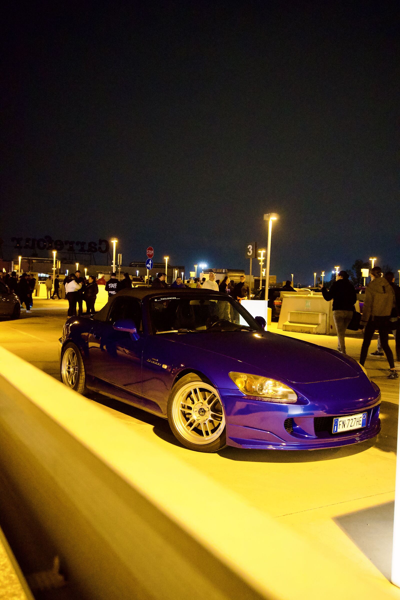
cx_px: 200
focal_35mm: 32
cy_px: 300
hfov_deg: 41.7
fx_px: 525
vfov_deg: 59.5
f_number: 4
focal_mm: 21
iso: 6400
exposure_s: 1/40
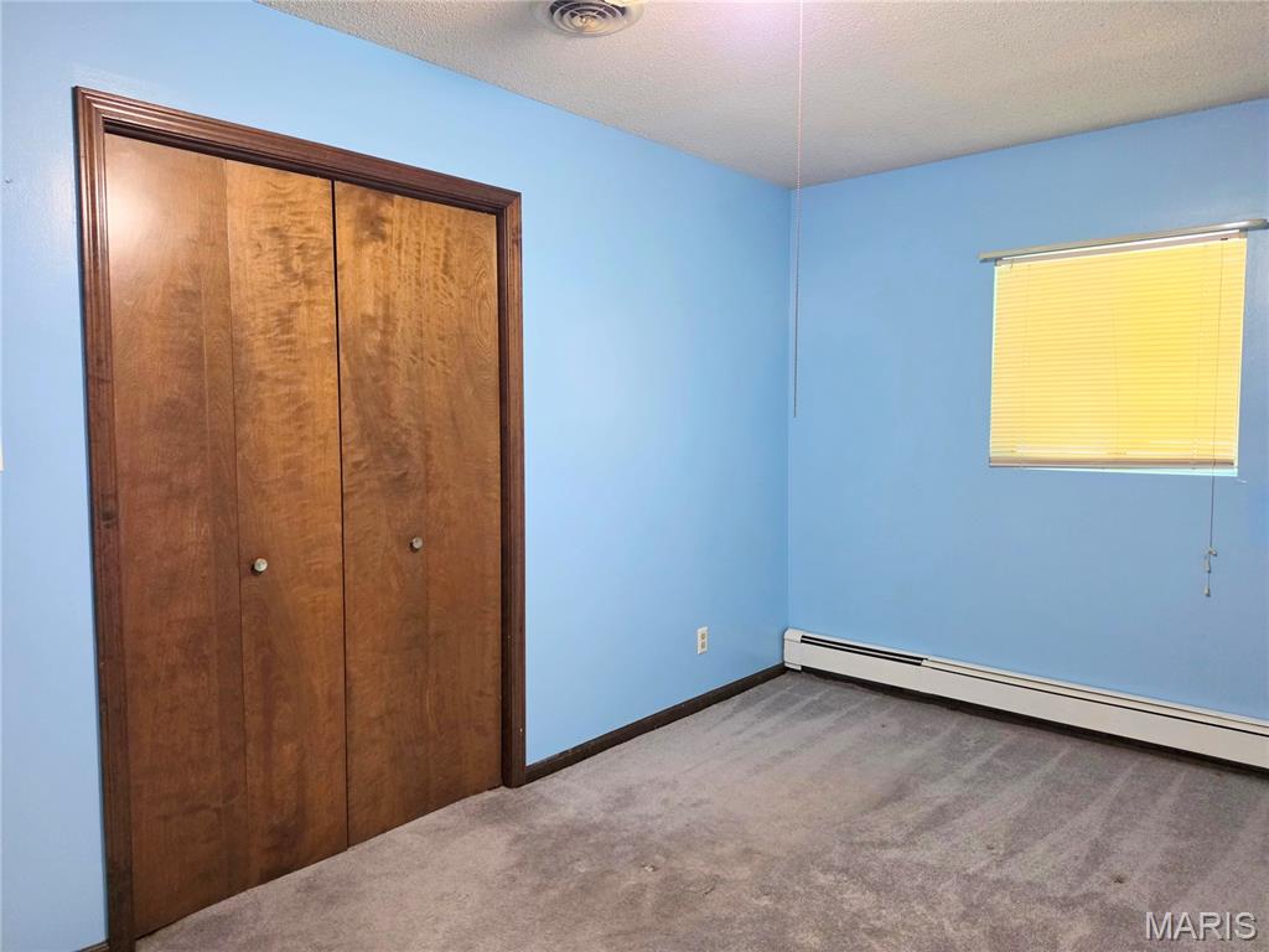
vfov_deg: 58.9
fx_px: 843
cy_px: 476
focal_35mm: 23
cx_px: 634
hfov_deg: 73.9
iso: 800
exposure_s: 1/120
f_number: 1.4
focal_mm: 6.5
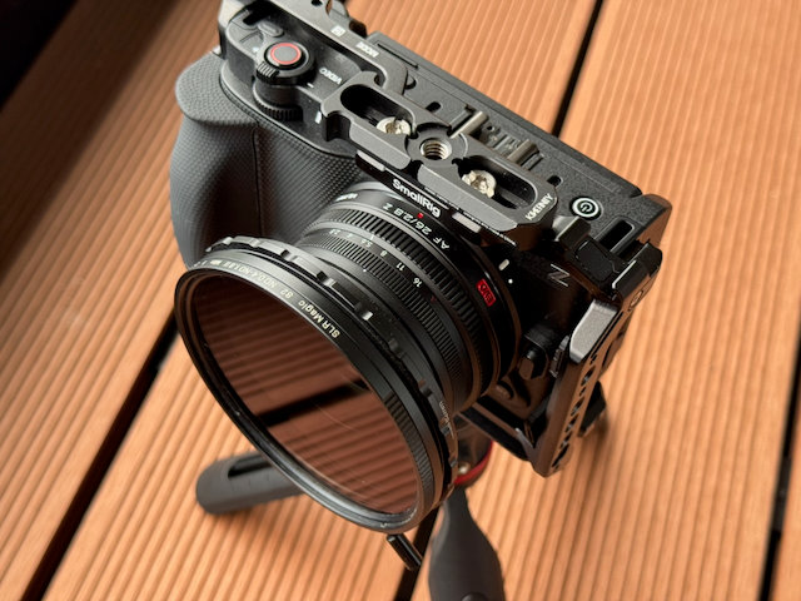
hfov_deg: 39.7
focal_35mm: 48
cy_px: 300
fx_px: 1111
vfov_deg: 30.3
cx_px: 400
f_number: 1.78
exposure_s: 1/52
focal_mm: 6.76
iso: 250
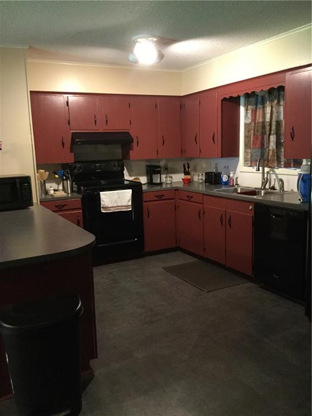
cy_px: 208
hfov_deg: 45.4
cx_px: 156
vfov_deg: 58.4
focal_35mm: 31
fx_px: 373
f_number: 2.4
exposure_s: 1/15
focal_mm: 3.3
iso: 250
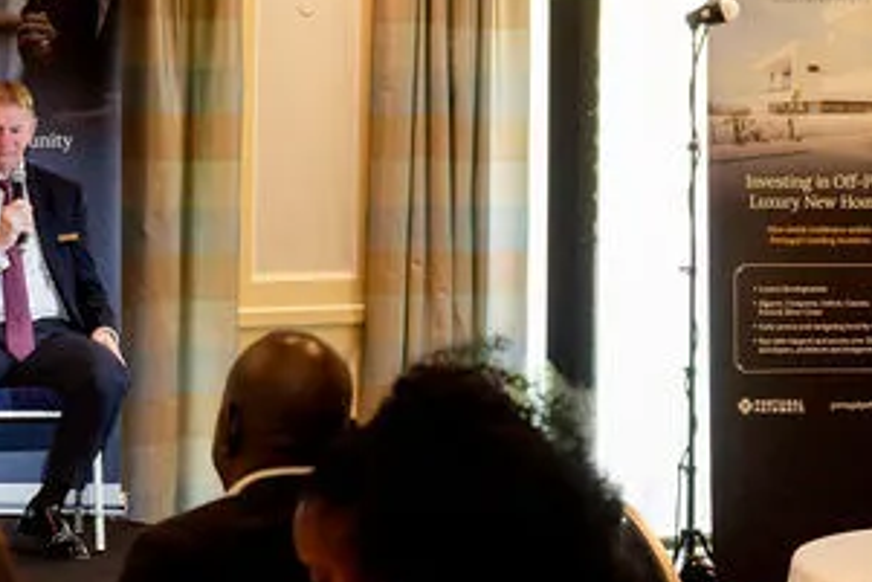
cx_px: -317
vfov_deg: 11.3
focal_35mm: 121
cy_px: 316
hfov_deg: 15.9
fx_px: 2932
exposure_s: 1/320
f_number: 2.8
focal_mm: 34
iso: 2500
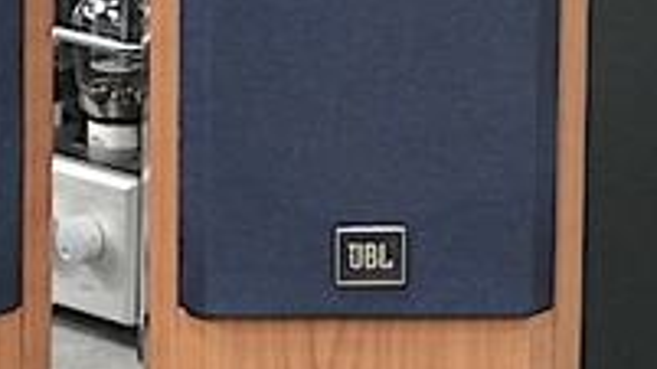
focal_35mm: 318
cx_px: 85
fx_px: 5539
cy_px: 225
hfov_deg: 6.8
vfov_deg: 3.8
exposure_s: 1/2.5
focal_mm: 10.9
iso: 100
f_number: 4.3
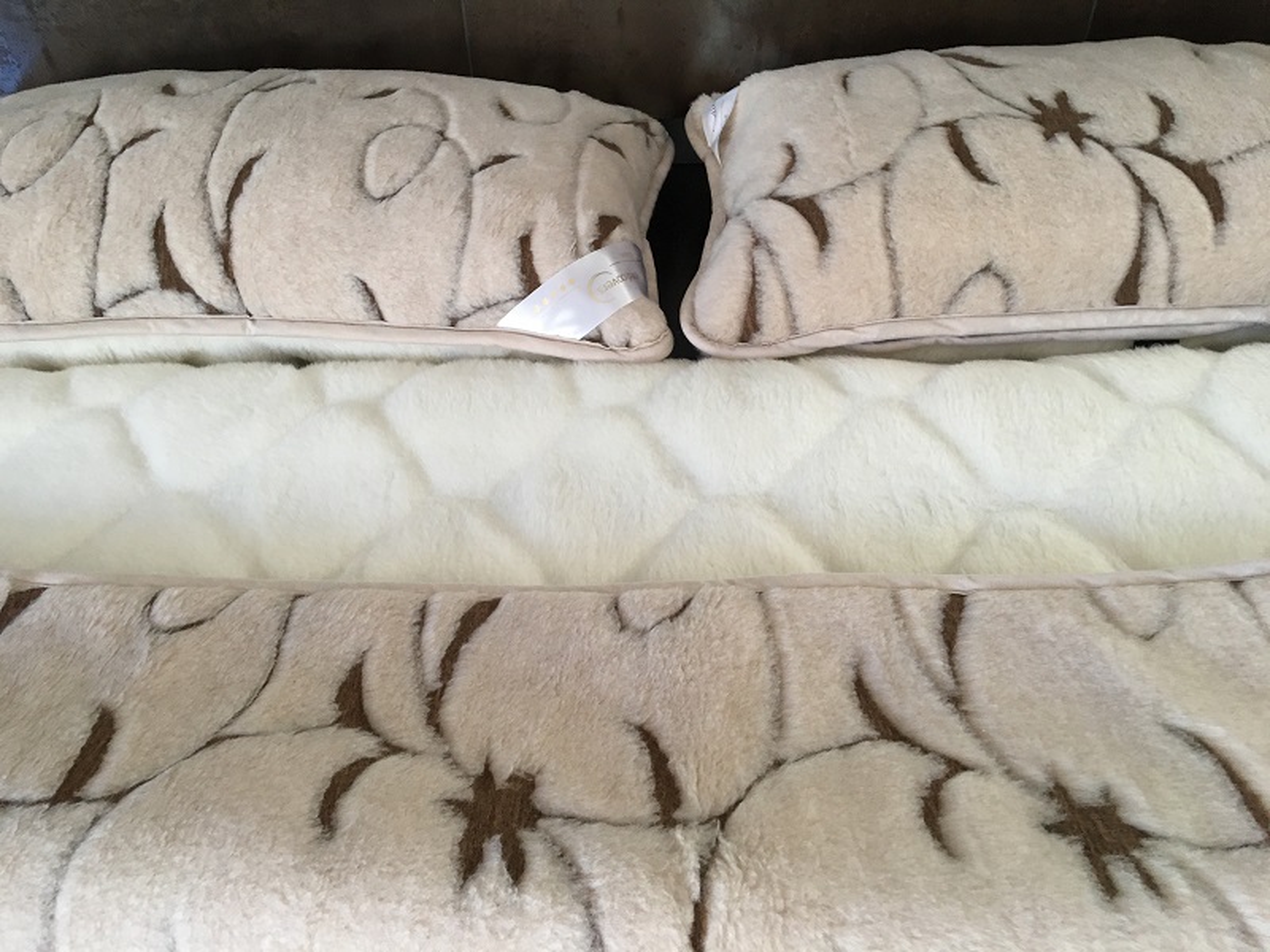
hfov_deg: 61.7
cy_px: 476
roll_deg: +3.1
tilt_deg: -44.6
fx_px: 1064
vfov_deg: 48.2
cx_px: 635
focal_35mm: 29
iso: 125
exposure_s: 1/33
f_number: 2.2
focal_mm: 4.15
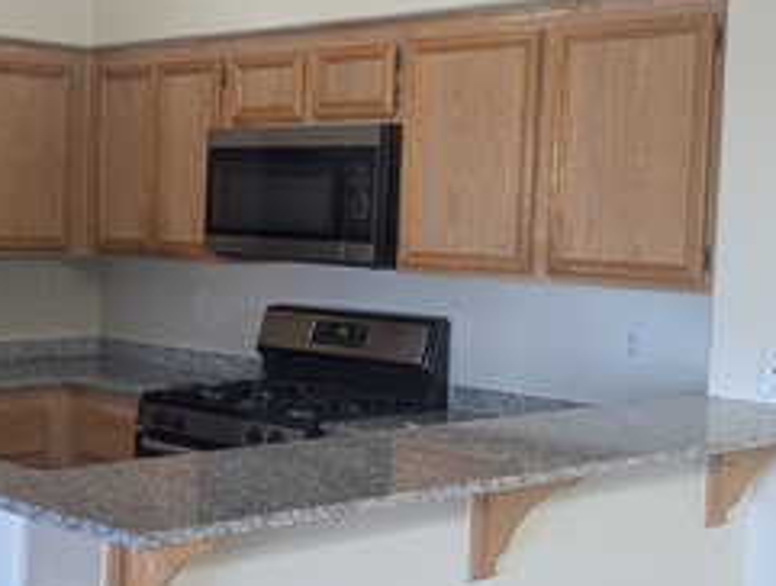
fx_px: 1483
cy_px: 328
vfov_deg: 22.3
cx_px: 229
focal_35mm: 66
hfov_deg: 29.0
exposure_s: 1/37.4
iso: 87
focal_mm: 6.81
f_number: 1.85
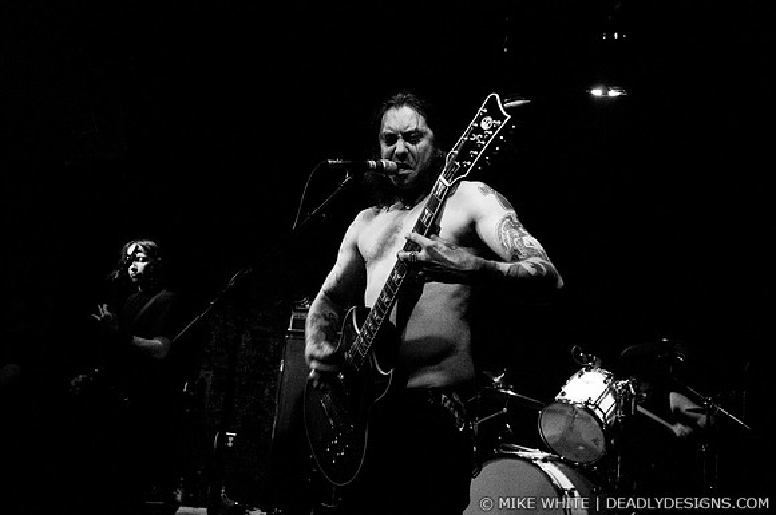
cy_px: 258
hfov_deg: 62.0
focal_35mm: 30
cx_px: 388
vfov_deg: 43.5
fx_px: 646
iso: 1250
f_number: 2.8
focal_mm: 20
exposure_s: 1/60
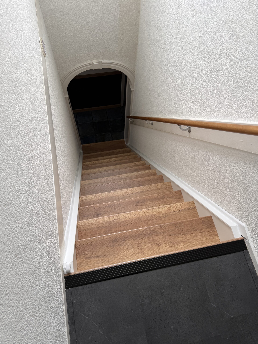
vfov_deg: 71.6
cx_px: 129
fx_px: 239
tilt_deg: -65.5
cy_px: 172
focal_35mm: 24
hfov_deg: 56.8
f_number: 1.78
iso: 64
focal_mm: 6.76
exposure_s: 1/121
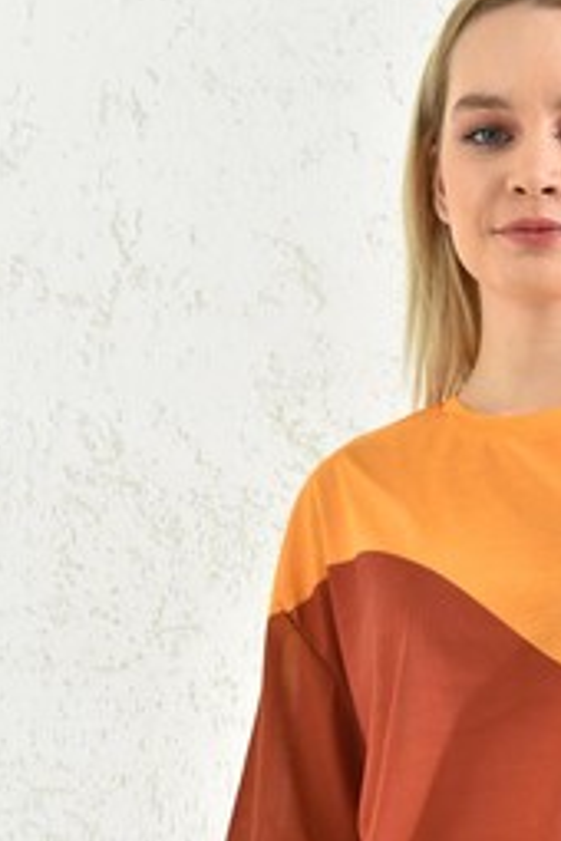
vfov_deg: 27.0
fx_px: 1730
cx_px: 525
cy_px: 627
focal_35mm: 74
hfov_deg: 18.1
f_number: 7.1
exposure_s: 1/160
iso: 100
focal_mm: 35
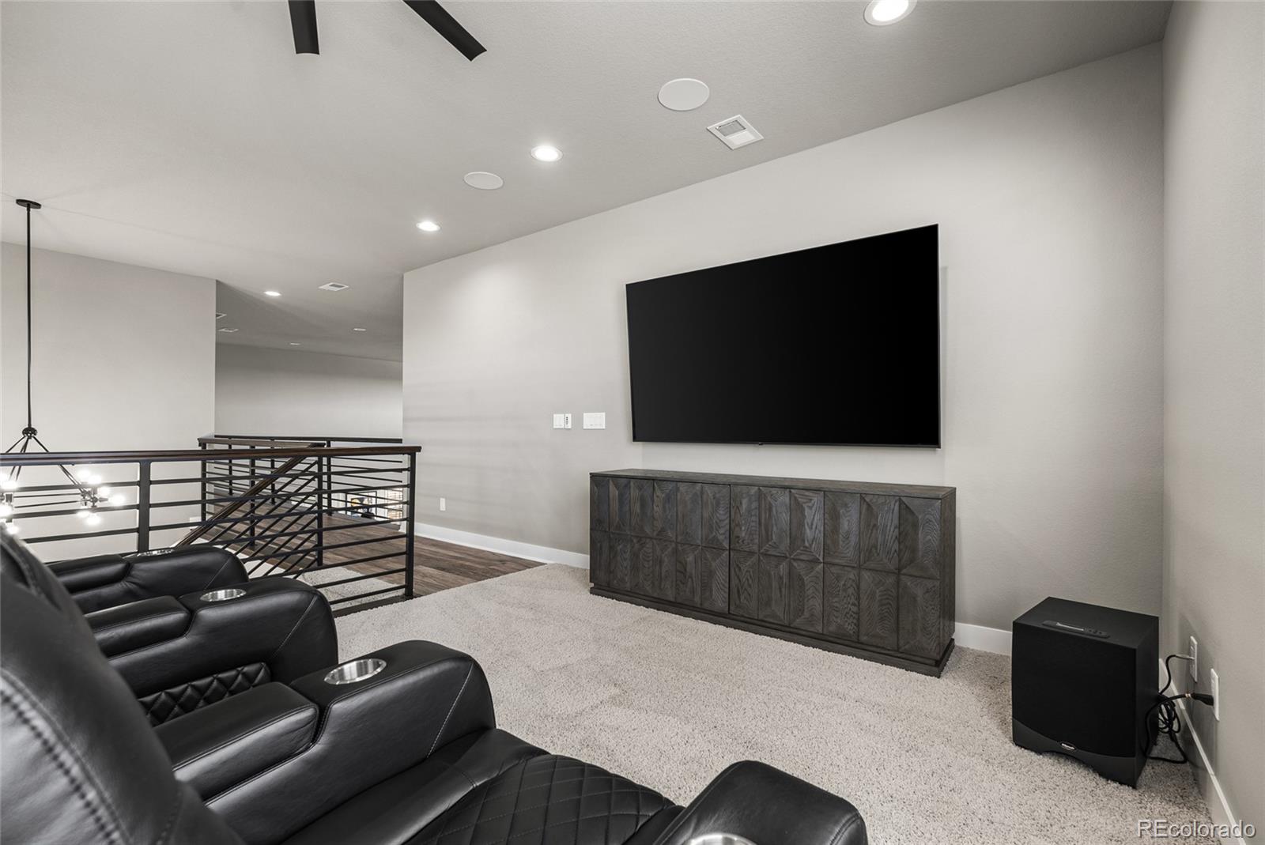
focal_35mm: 16
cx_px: 632
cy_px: 422
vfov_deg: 73.8
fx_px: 563
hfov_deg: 96.7
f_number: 8
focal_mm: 16
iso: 200
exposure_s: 1/2
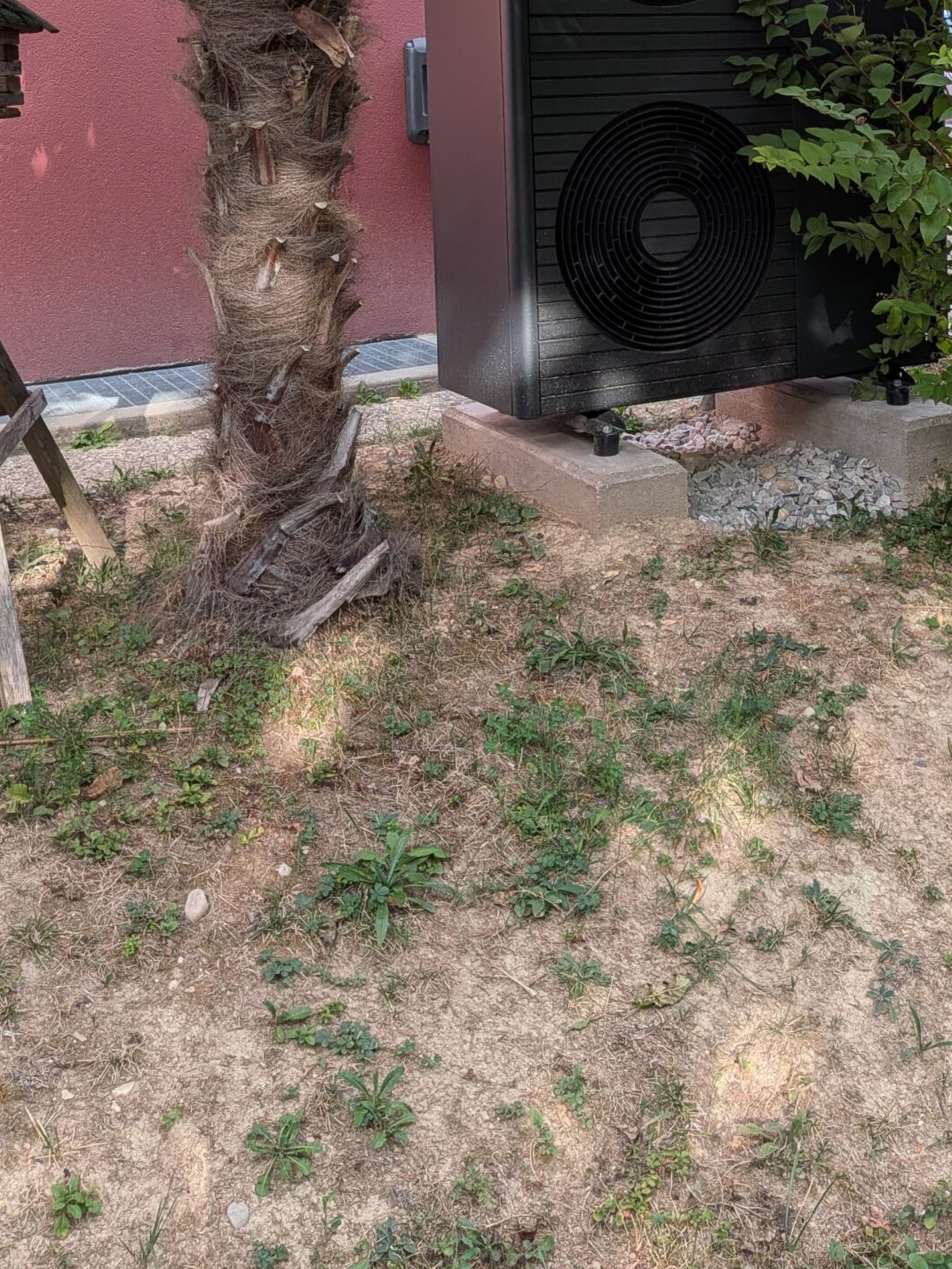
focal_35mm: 43
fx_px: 1577
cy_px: 187
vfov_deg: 41.2
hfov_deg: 33.0
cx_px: 714
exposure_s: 1/443
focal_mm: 4.53
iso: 29
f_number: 1.7
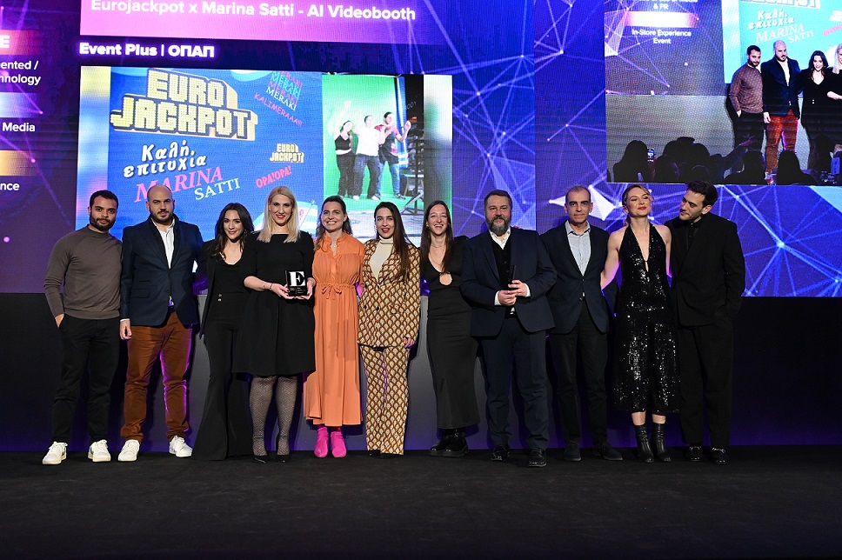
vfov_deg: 42.3
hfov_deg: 60.3
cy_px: 280
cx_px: 421
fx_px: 725
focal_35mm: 31
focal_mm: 31
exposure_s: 1/400
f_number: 4
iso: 2500
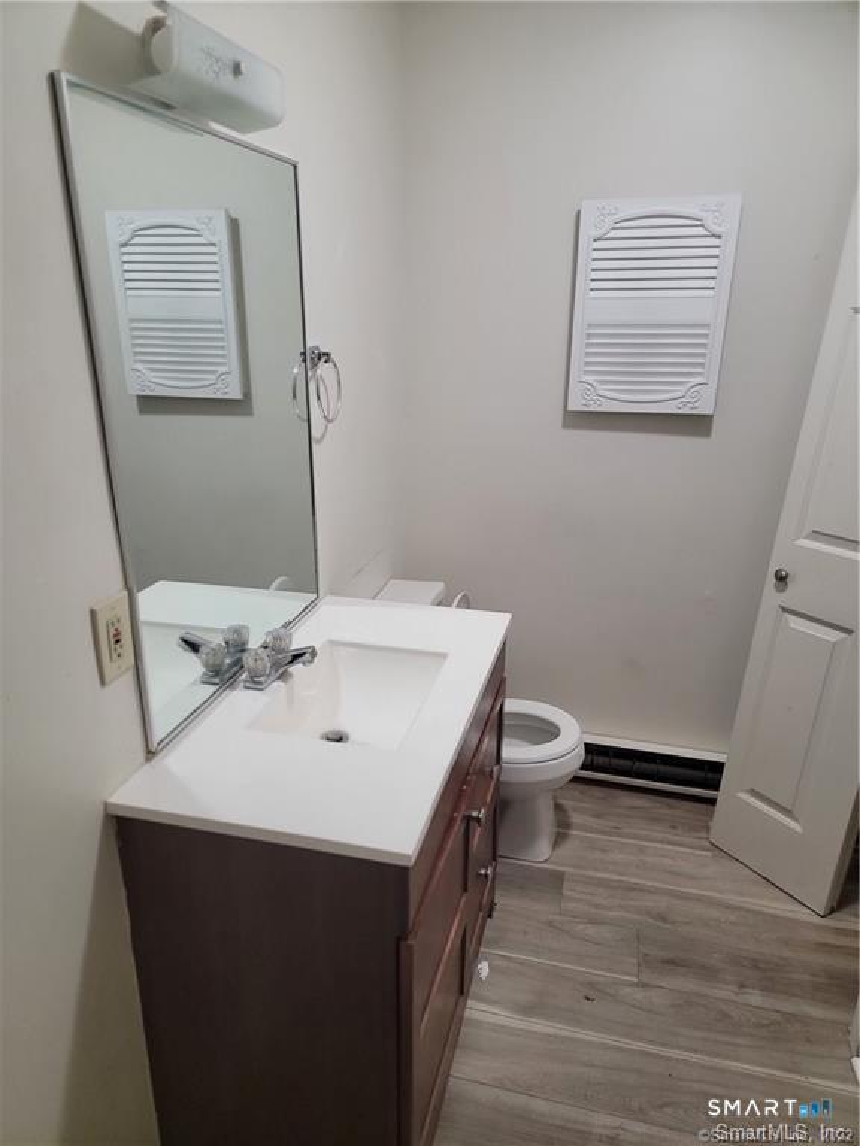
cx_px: 430
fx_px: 795
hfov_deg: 56.8
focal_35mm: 24
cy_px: 573
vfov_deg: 71.6
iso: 250
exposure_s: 1/60
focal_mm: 6.7
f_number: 1.8
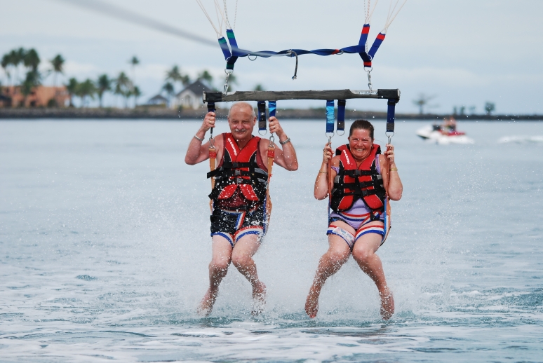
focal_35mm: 300
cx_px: 272
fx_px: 4530
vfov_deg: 4.6
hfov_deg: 6.9
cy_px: 182
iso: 200
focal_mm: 200
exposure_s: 1/1000
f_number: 5.3
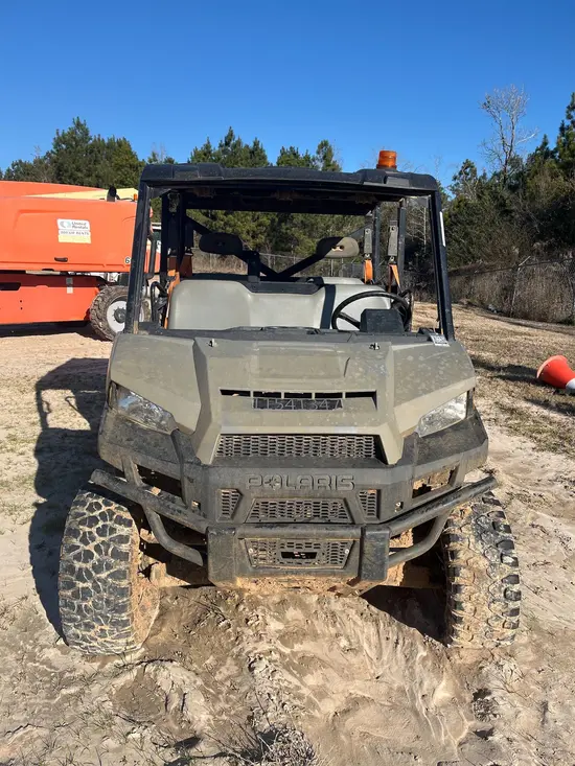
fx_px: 576
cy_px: 383
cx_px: 288
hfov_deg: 53.1
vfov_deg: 67.3
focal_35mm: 26
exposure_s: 1/3215
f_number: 1.6
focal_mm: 5.1
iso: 50
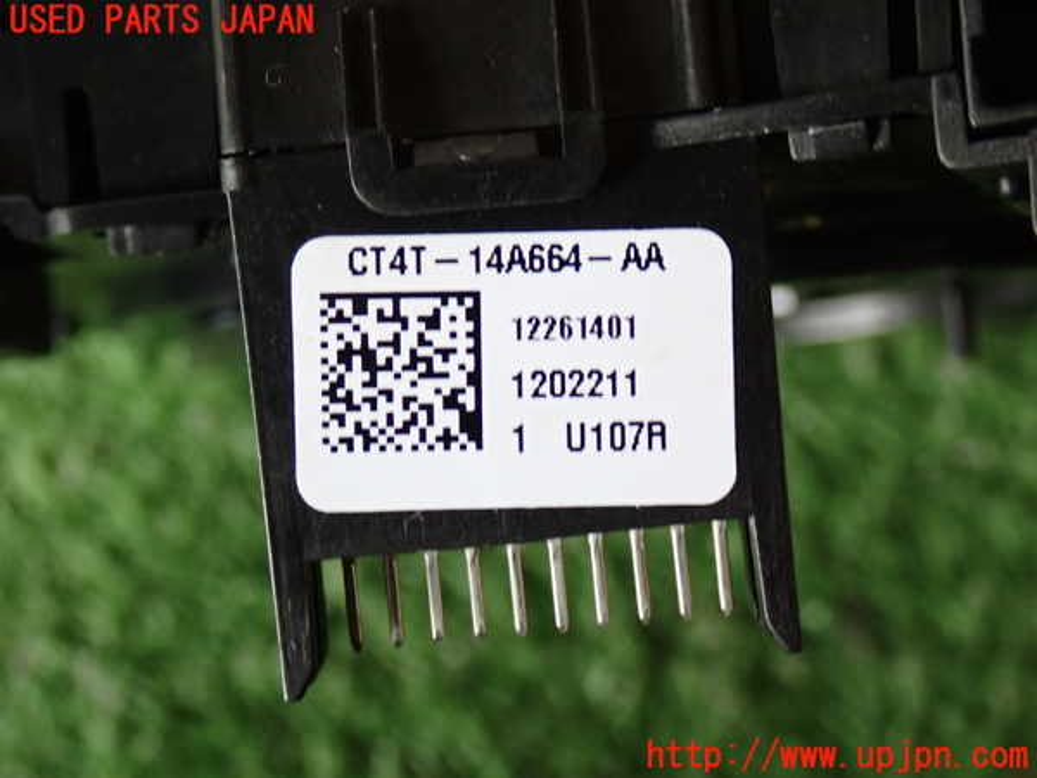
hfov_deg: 27.4
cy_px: 389
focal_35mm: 71
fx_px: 2127
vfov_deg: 20.7
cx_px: 518
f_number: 3.9
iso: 800
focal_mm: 12.73
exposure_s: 1/30
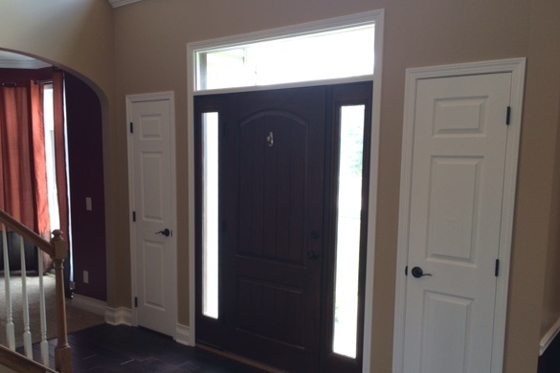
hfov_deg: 57.2
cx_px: 282
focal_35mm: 33
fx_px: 513
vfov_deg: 39.8
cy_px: 224
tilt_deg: -7.5
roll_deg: -0.9
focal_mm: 4.15
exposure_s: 1/60
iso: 40
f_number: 2.2
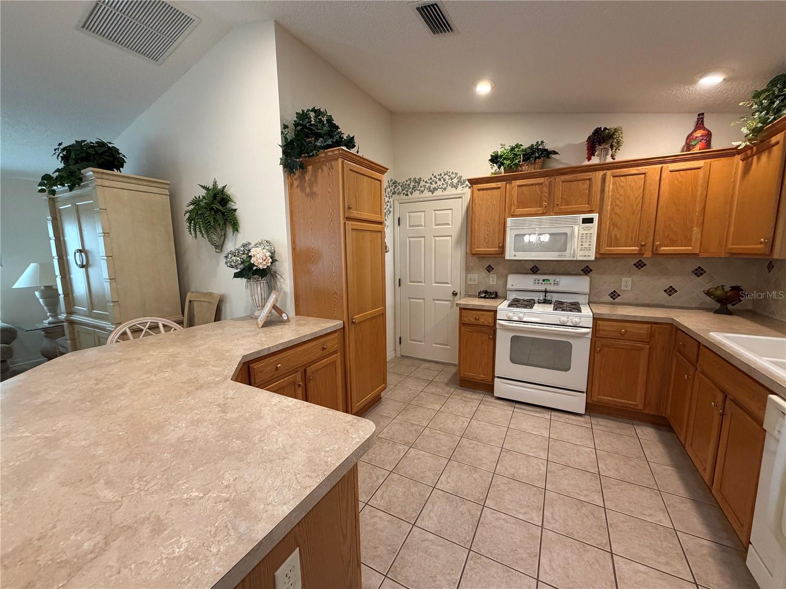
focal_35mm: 14
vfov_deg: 85.7
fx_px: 318
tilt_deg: -8.7
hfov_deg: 102.1
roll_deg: +0.8
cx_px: 393
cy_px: 294
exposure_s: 1/60
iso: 320
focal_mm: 2.22
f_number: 2.2
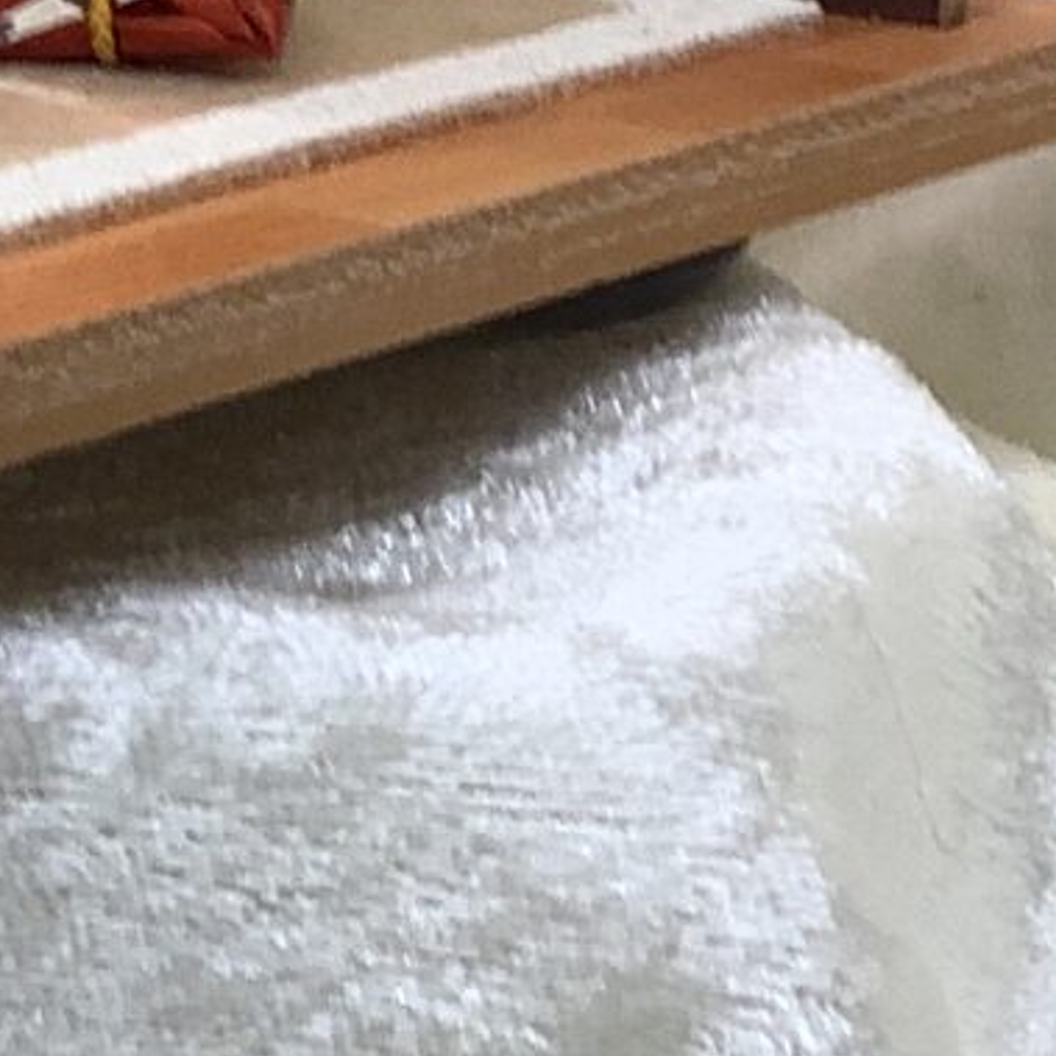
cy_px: -482
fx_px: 6385
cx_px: -1315
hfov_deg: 8.7
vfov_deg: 9.2
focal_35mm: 185
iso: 32
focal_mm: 3.3
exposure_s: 1/120
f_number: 2.4
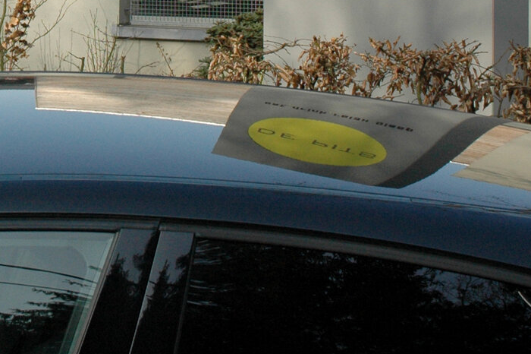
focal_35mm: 118
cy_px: -144
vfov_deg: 11.2
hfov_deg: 16.7
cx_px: -79
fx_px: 1746
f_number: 8
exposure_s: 1/400
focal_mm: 27
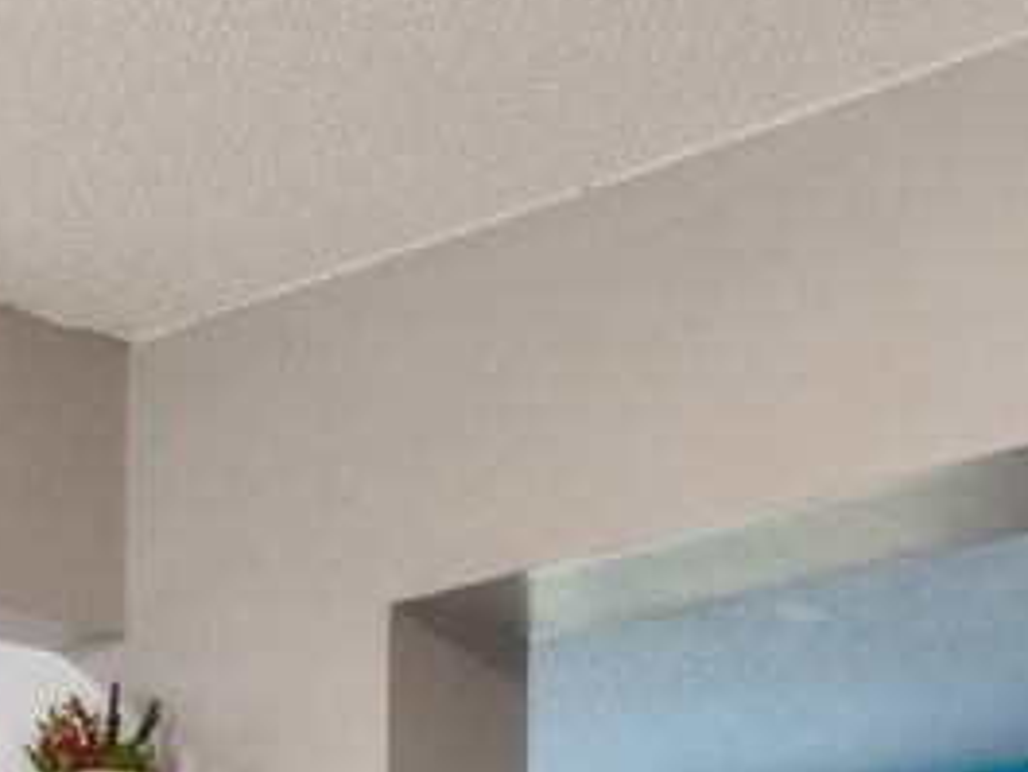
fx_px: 2585
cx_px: -186
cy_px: 1230
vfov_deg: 15.4
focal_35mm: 87
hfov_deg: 21.0
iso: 200
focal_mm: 10
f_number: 8
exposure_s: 1/10
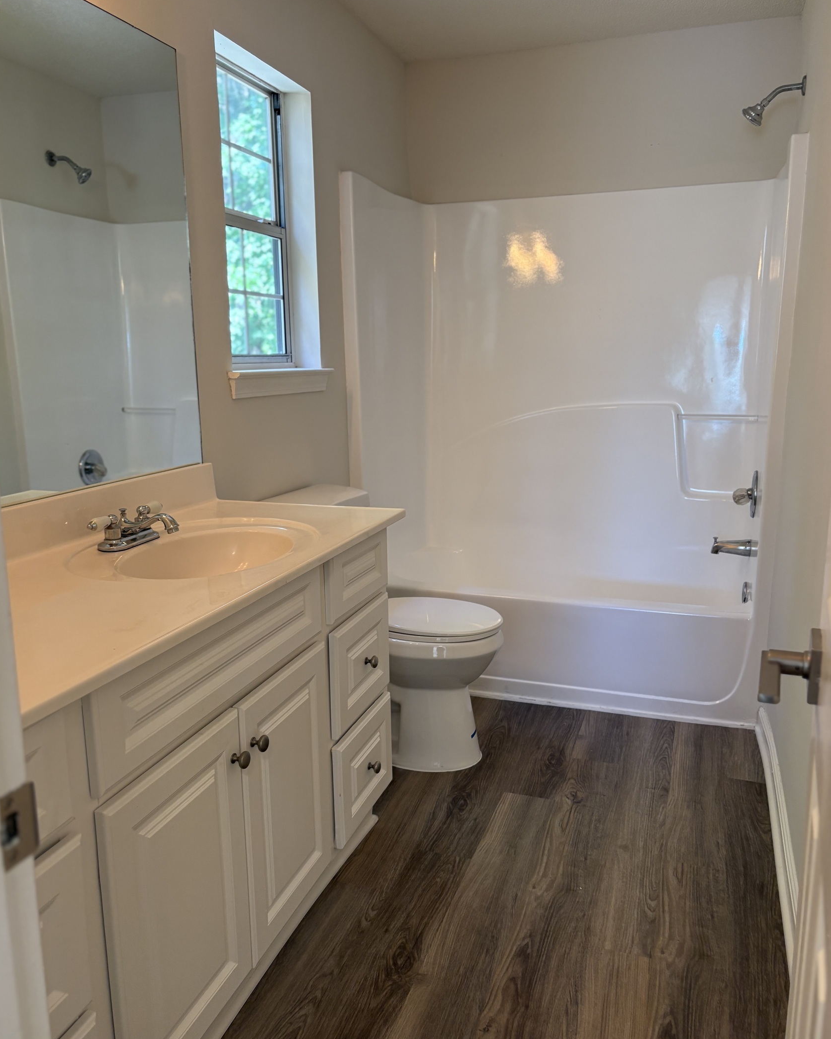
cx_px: 409
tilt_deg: -9.7
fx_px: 861
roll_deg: +0.8
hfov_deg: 51.5
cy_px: 526
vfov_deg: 62.2
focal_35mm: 28
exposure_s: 1/120
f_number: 1.6
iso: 125
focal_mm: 5.96
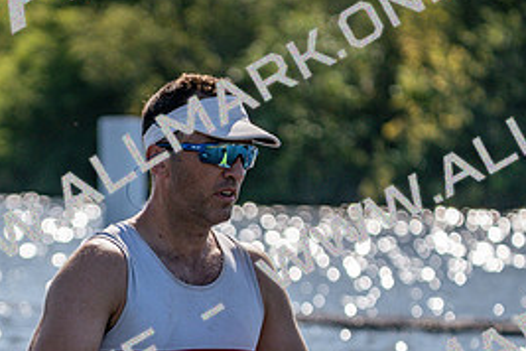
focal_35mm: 434
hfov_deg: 4.7
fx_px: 6341
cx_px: 112
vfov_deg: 3.2
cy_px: 322
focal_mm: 200
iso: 200
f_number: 5.6
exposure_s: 1/2000
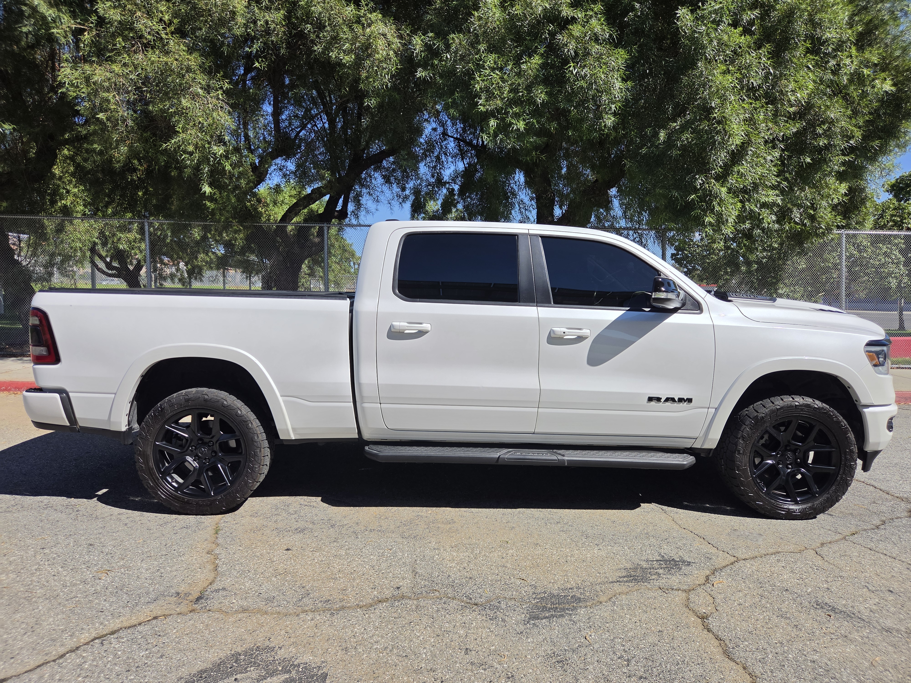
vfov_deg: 58.9
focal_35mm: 23
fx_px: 605
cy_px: 342
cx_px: 456
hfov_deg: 73.9
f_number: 1.8
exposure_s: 1/5595
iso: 80
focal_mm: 5.4
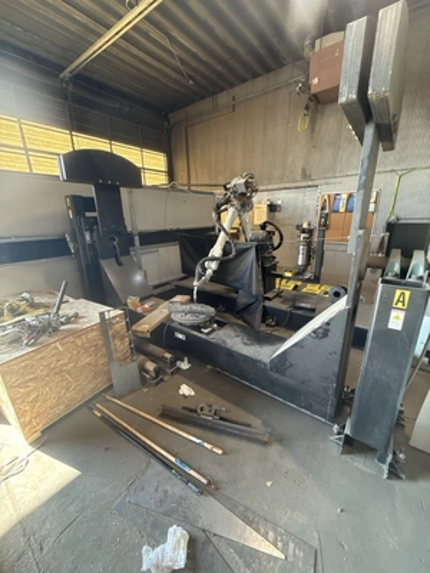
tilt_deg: -15.6
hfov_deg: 85.7
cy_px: 286
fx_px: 232
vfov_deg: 102.1
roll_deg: +2.1
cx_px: 215
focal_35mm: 14
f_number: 2.2
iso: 320
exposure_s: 1/120
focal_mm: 2.22
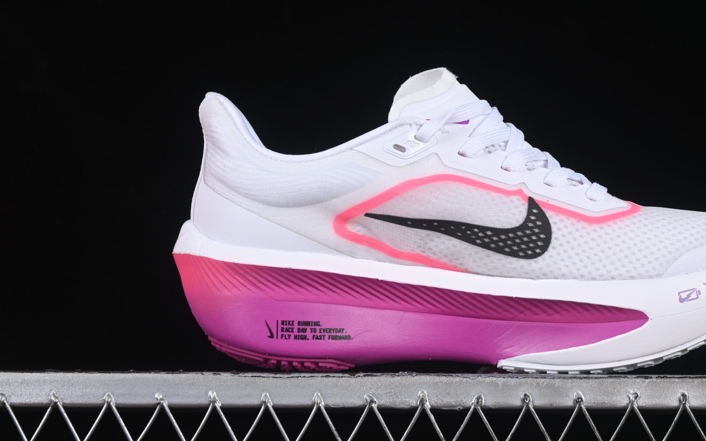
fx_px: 1962
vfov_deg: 12.8
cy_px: 180
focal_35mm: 102
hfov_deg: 20.3
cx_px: 469
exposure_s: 1/80
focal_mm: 50
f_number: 8
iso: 160
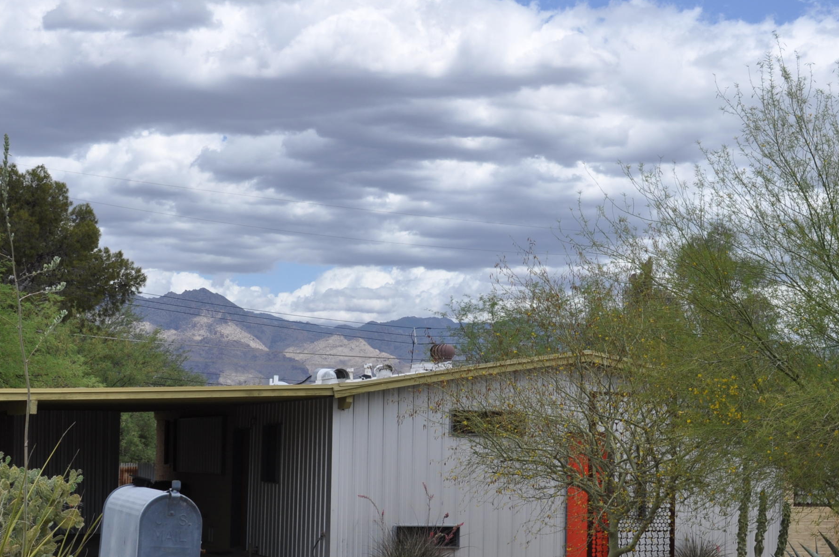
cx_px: 456
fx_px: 1695
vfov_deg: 18.5
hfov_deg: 27.8
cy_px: 434
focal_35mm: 73
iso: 200
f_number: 10
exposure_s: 1/400
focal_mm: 29
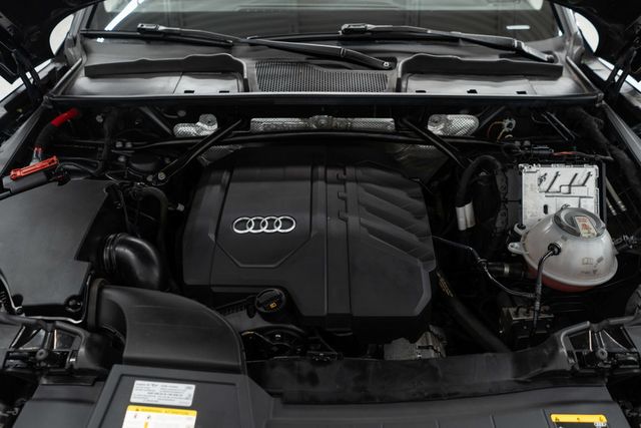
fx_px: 499
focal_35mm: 28
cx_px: 320
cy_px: 214
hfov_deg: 65.5
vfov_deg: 46.4
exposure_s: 1/40
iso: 400
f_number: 3.2
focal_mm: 28
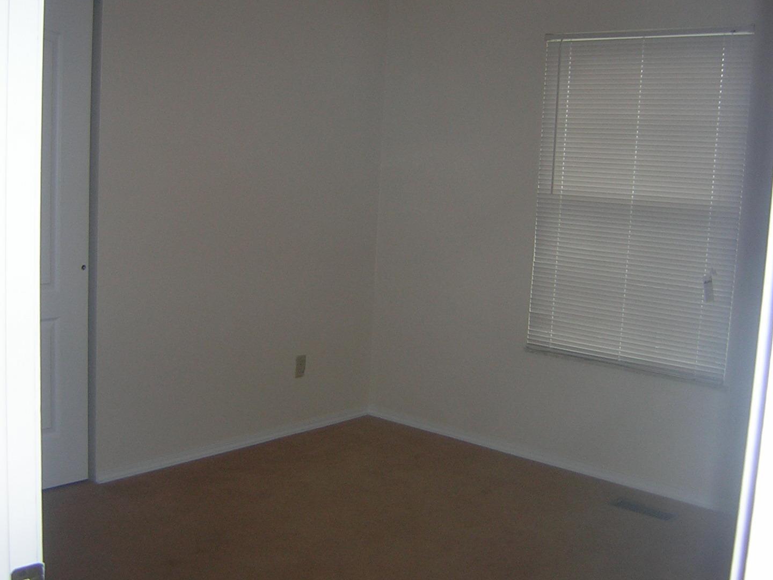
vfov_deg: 36.0
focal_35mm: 40
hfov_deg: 46.8
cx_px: 361
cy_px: 285
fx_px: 893
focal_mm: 4.7
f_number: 2.6
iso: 50
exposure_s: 1/60.1
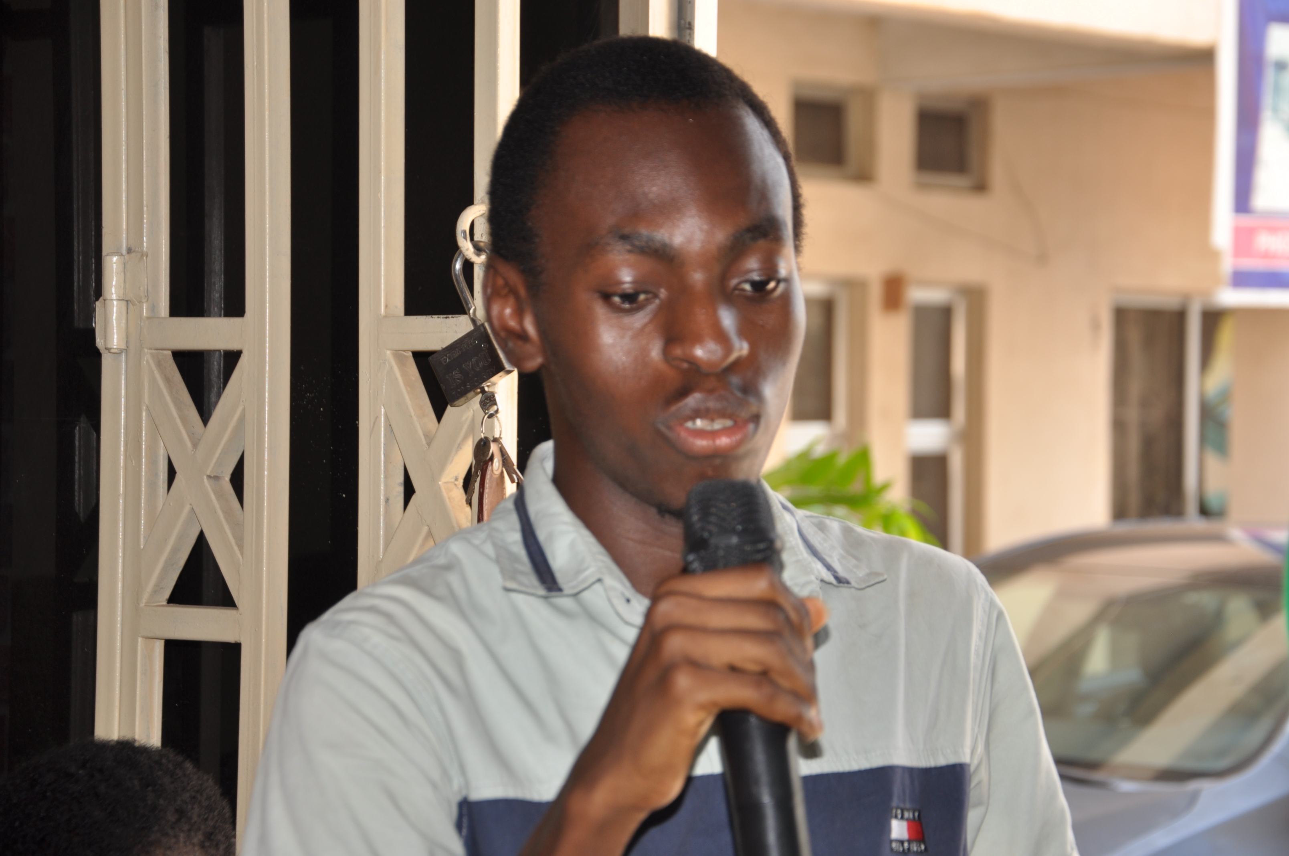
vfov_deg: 13.8
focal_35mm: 99
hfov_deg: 20.6
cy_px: 428
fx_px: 3540
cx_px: 644
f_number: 5.3
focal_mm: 66
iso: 200
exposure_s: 1/60
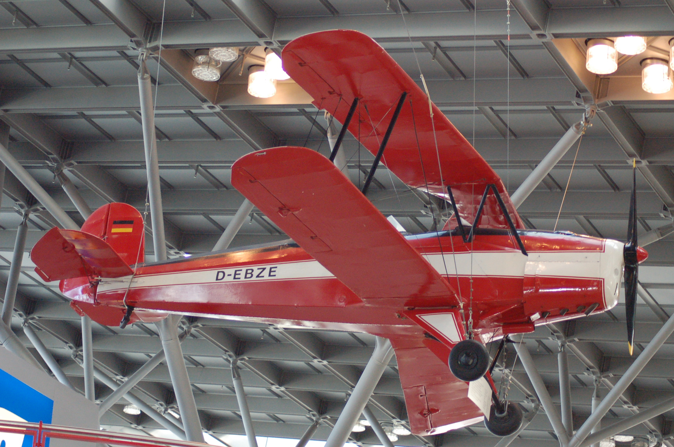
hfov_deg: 19.5
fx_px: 1962
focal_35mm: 105
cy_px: 224
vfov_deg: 13.0
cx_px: 337
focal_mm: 70
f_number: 4
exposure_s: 1/60
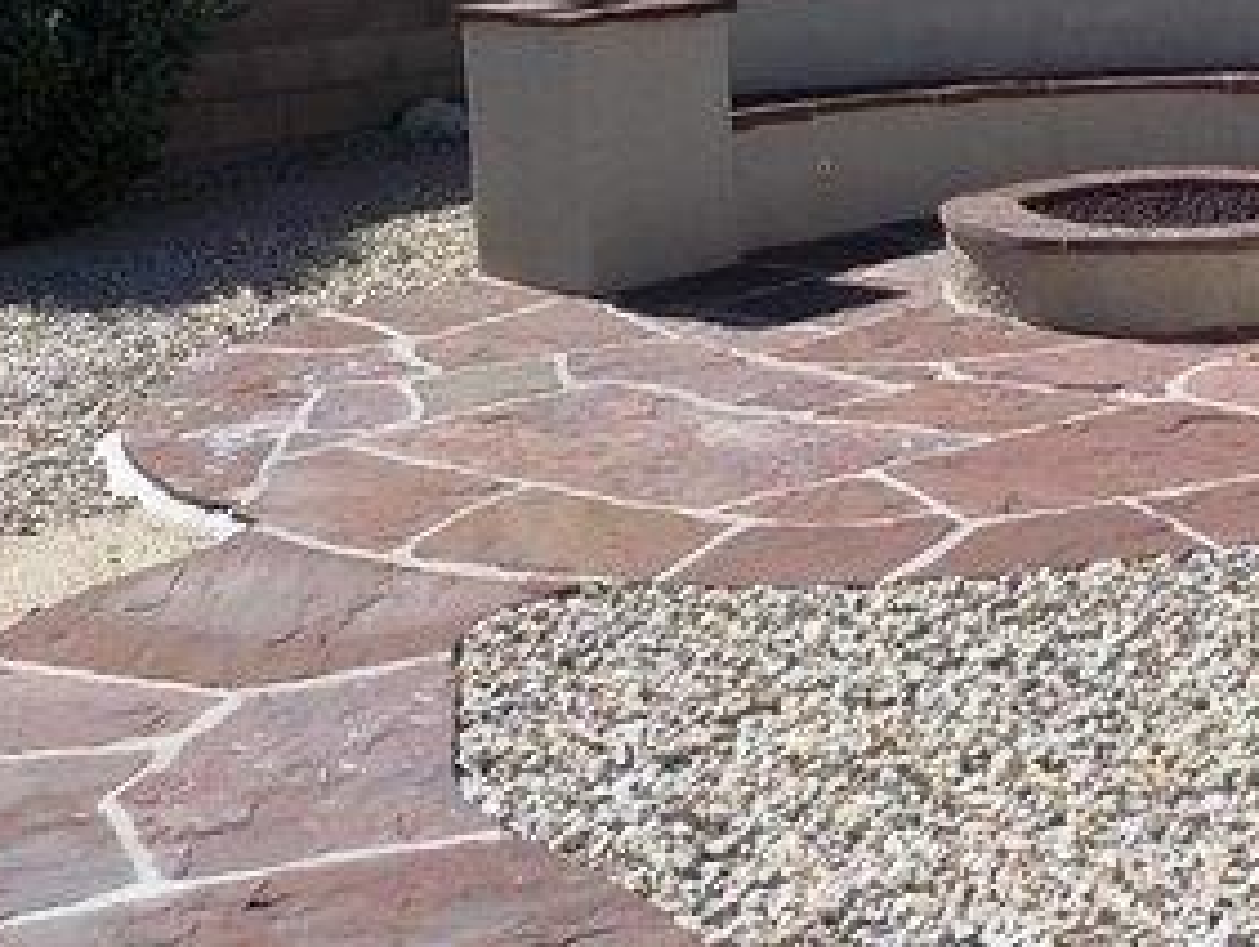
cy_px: 165
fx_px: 2475
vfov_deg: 21.3
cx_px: 951
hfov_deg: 28.1
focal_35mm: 68
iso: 125
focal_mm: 4.1
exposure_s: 1/1250
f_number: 3.3
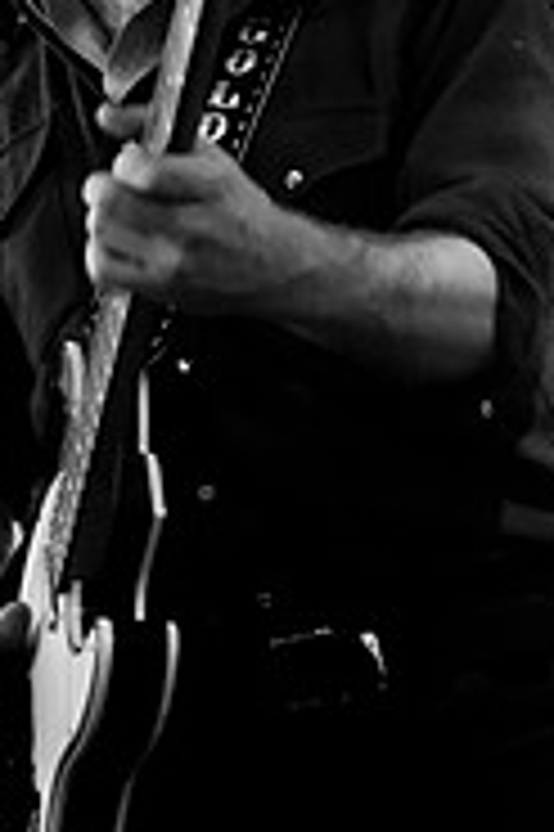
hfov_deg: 9.4
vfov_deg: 13.9
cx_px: 209
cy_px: 36
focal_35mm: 146
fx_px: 3376
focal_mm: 40
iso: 800
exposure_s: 1/50
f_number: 3.2
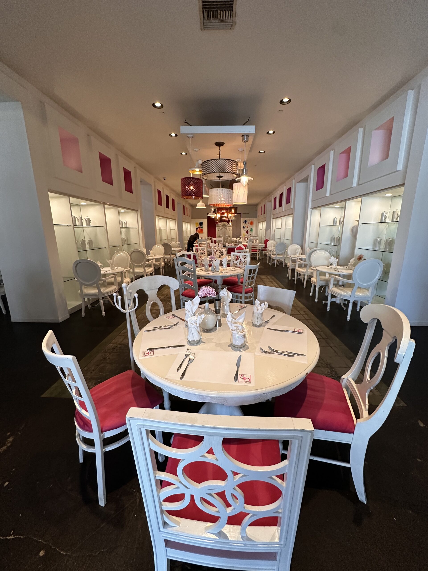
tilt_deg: -12.8
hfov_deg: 85.7
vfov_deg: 102.1
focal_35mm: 14
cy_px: 286
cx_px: 214
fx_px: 231
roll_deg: +0.4
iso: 200
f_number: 2.2
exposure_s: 1/60
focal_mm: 2.22
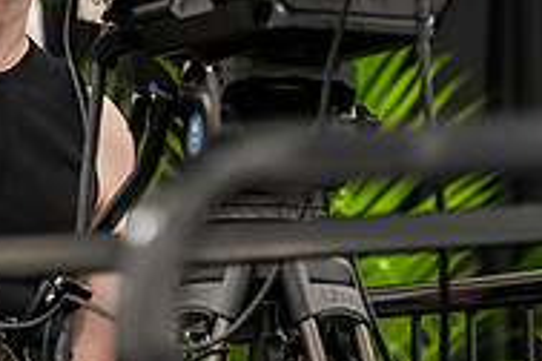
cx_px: 98
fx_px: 5073
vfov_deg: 4.1
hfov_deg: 6.1
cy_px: 16
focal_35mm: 337
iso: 4000
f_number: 3.2
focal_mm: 110
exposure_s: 1/200
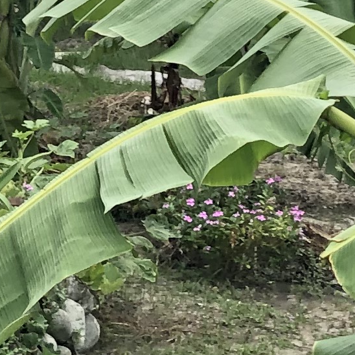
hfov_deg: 9.6
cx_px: 27
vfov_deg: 8.5
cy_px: -588
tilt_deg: +7.4
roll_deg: -2.3
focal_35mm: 182
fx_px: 2112
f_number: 1.8
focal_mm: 4
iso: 25
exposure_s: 1/120
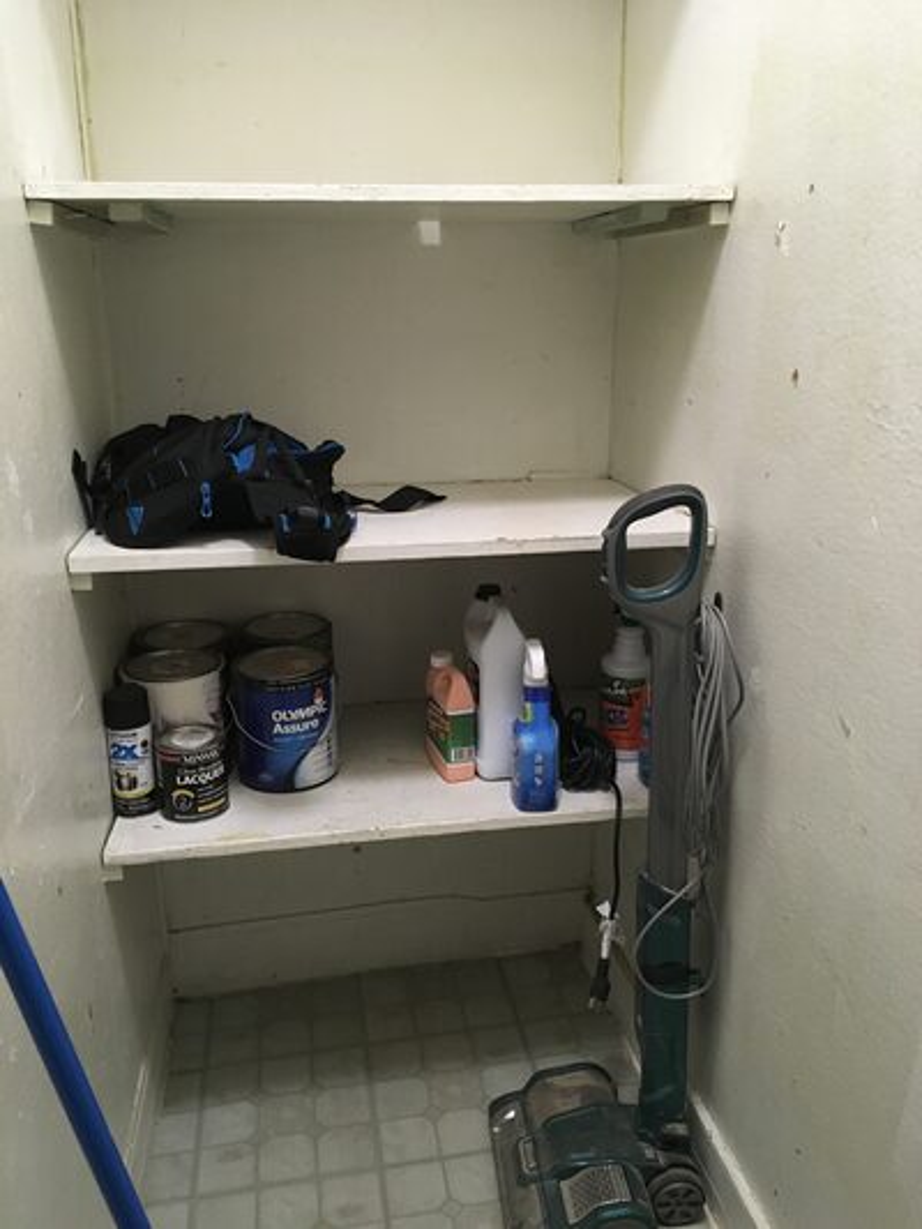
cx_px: 461
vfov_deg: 61.6
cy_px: 614
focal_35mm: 29
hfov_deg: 48.2
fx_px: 1029
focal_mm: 4.15
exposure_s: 1/30
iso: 160
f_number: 2.2
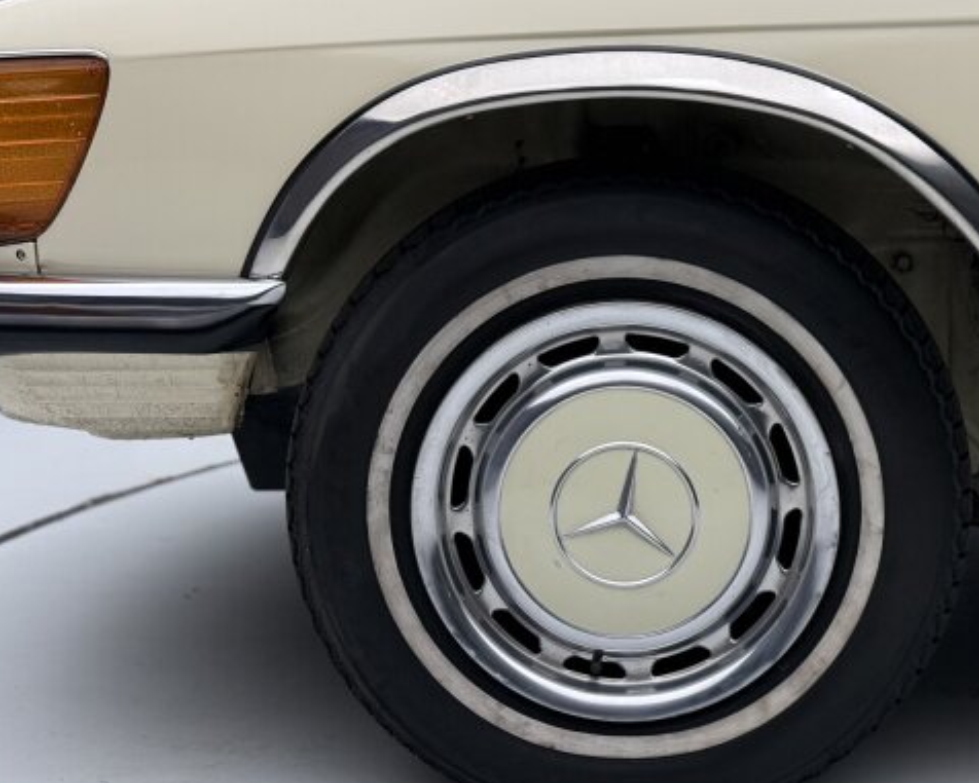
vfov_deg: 24.2
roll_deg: +0.9
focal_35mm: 63
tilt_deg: -8.0
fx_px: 1826
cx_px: 640
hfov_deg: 29.8
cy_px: 386
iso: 125
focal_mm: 6.76
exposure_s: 1/99
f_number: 1.78
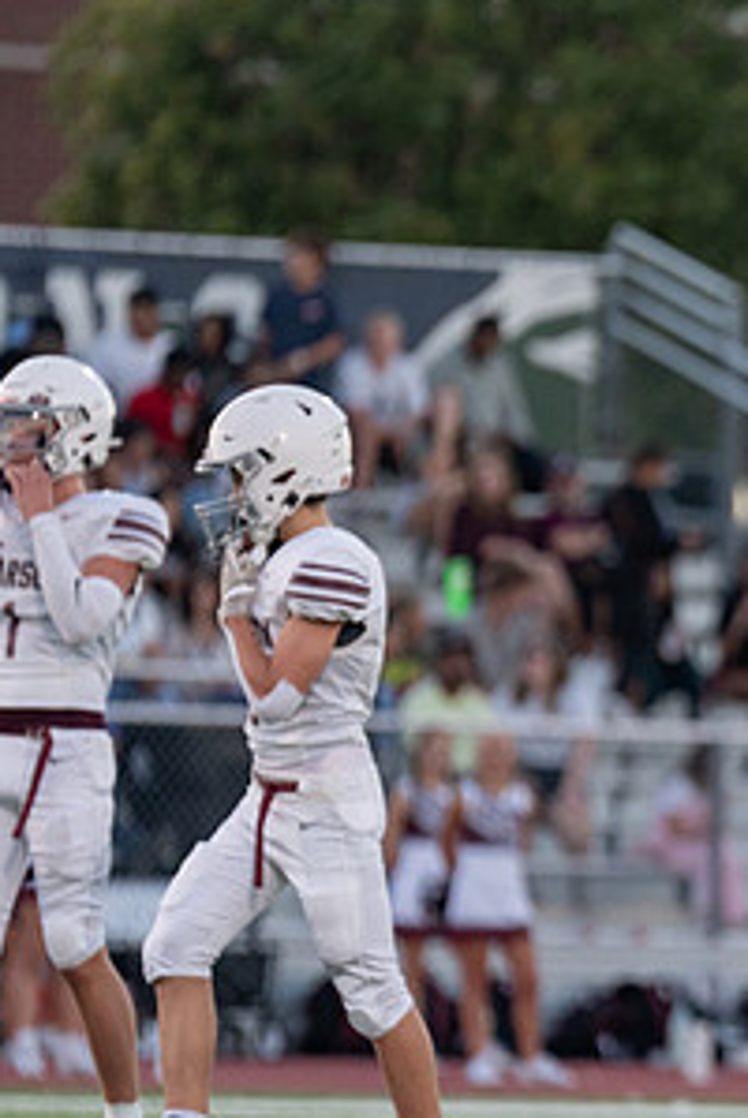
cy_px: 677
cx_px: 1102
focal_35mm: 554
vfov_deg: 3.7
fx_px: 17225
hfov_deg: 2.5
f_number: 2.8
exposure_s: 1/1000
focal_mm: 200
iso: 640
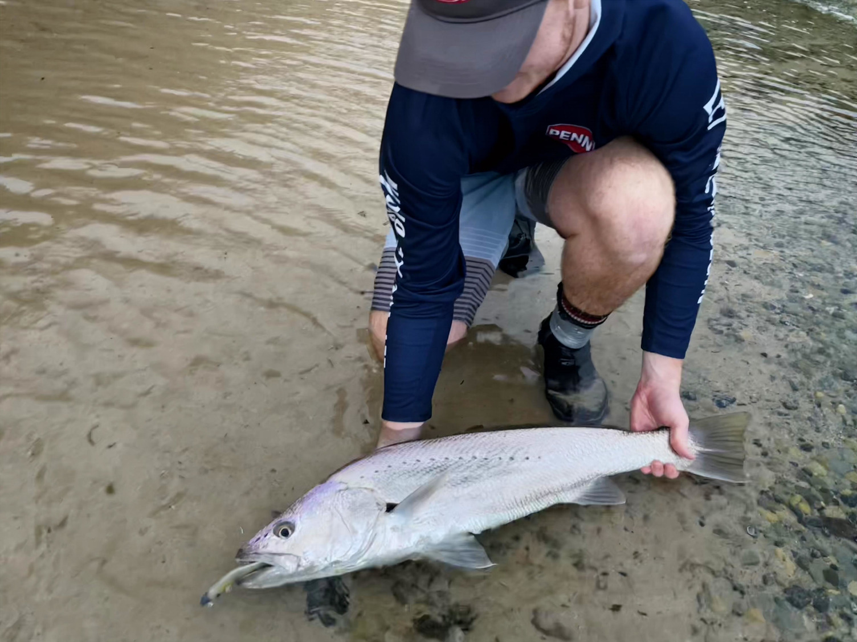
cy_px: 321
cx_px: 428
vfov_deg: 53.1
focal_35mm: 26
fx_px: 644
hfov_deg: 67.3
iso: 500
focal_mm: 5.1
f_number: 1.6
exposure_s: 1/59
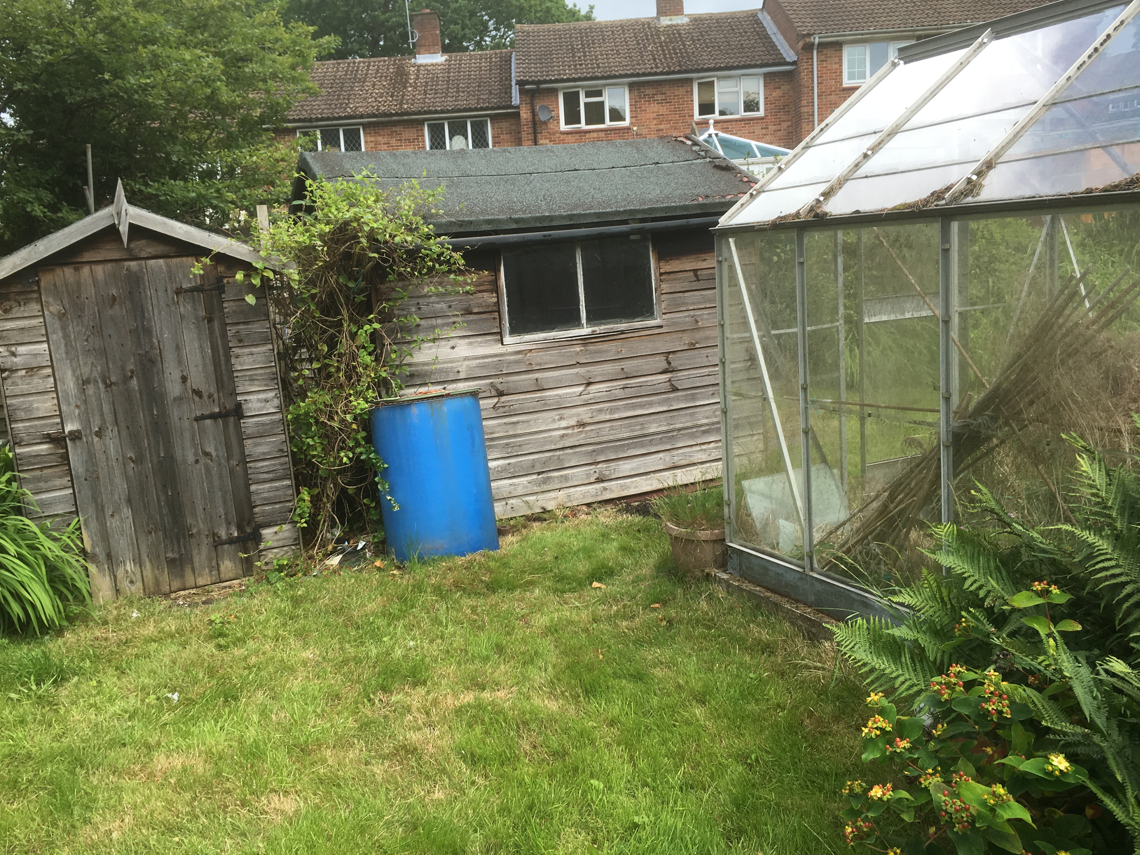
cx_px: 554
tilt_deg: -13.0
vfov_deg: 46.8
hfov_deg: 60.0
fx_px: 988
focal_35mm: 30
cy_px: 418
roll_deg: +3.8
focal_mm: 4.15
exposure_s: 1/557
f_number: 2.2
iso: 25
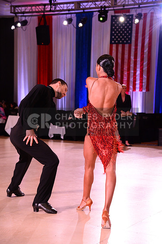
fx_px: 508
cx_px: 81
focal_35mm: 75
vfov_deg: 27.0
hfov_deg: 18.1
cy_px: 122
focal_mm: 75
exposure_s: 1/250
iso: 2500
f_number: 5.6
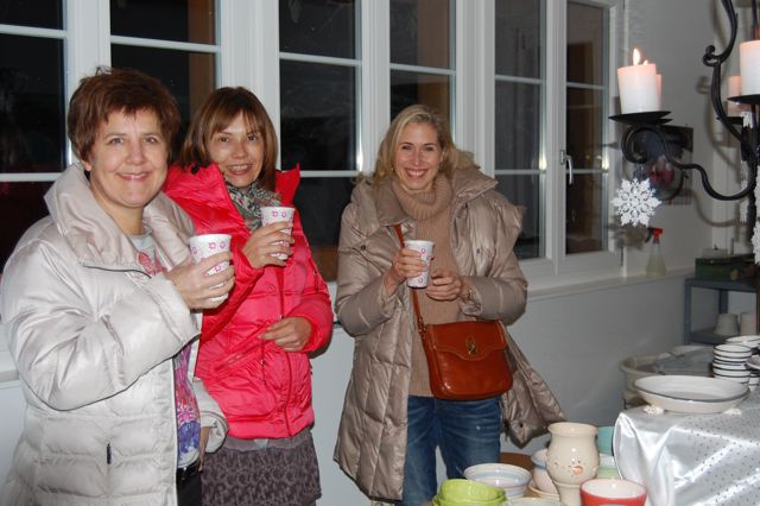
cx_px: 380
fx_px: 981
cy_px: 253
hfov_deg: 42.3
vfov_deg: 28.9
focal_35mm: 46
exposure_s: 1/60
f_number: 4.5
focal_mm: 31
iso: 400
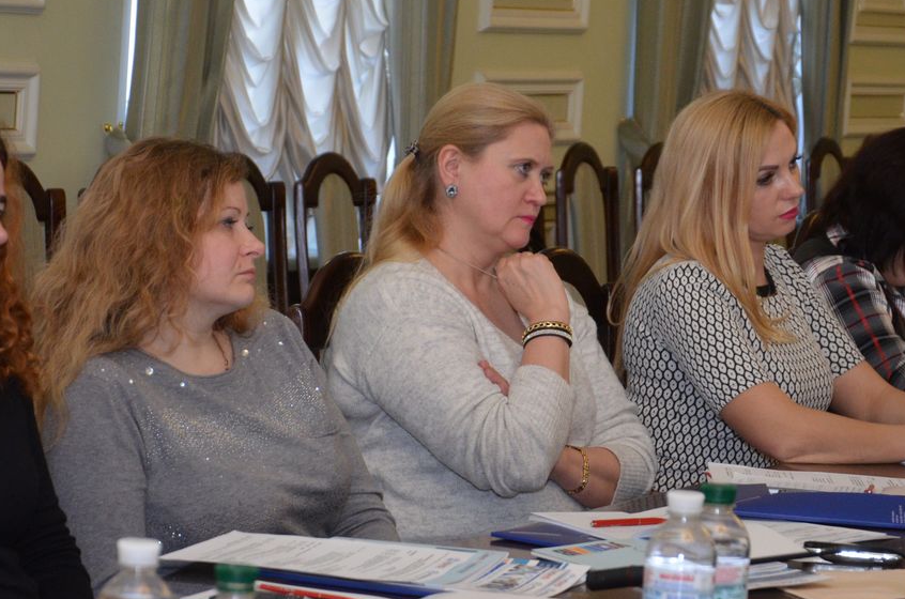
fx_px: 3612
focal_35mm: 144
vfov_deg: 9.5
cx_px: 484
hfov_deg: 14.3
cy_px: 266
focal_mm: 58
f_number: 5
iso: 1250
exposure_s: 1/160
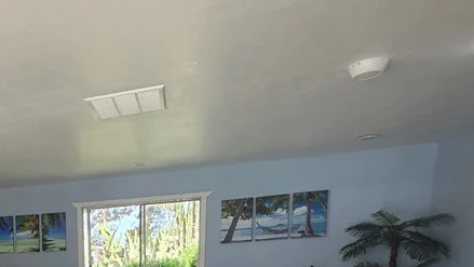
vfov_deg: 29.3
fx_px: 415
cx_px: 27
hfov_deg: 50.9
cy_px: 342
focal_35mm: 33
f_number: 1.9
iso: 64
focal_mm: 2.2
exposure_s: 1/120
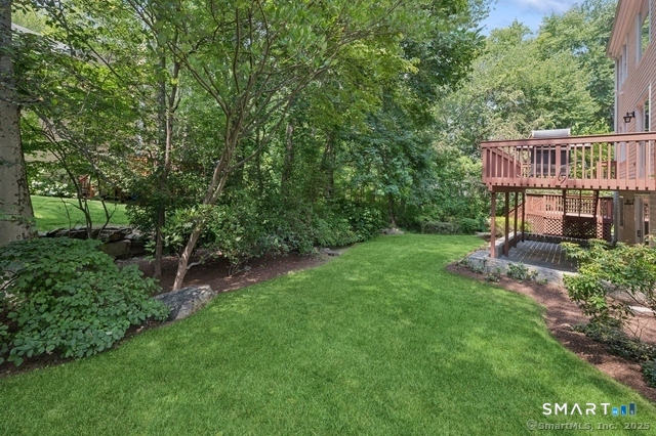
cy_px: 218
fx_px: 255
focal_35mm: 14
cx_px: 328
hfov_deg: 104.3
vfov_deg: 81.1
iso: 200
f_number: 11
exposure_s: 1/30
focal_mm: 14
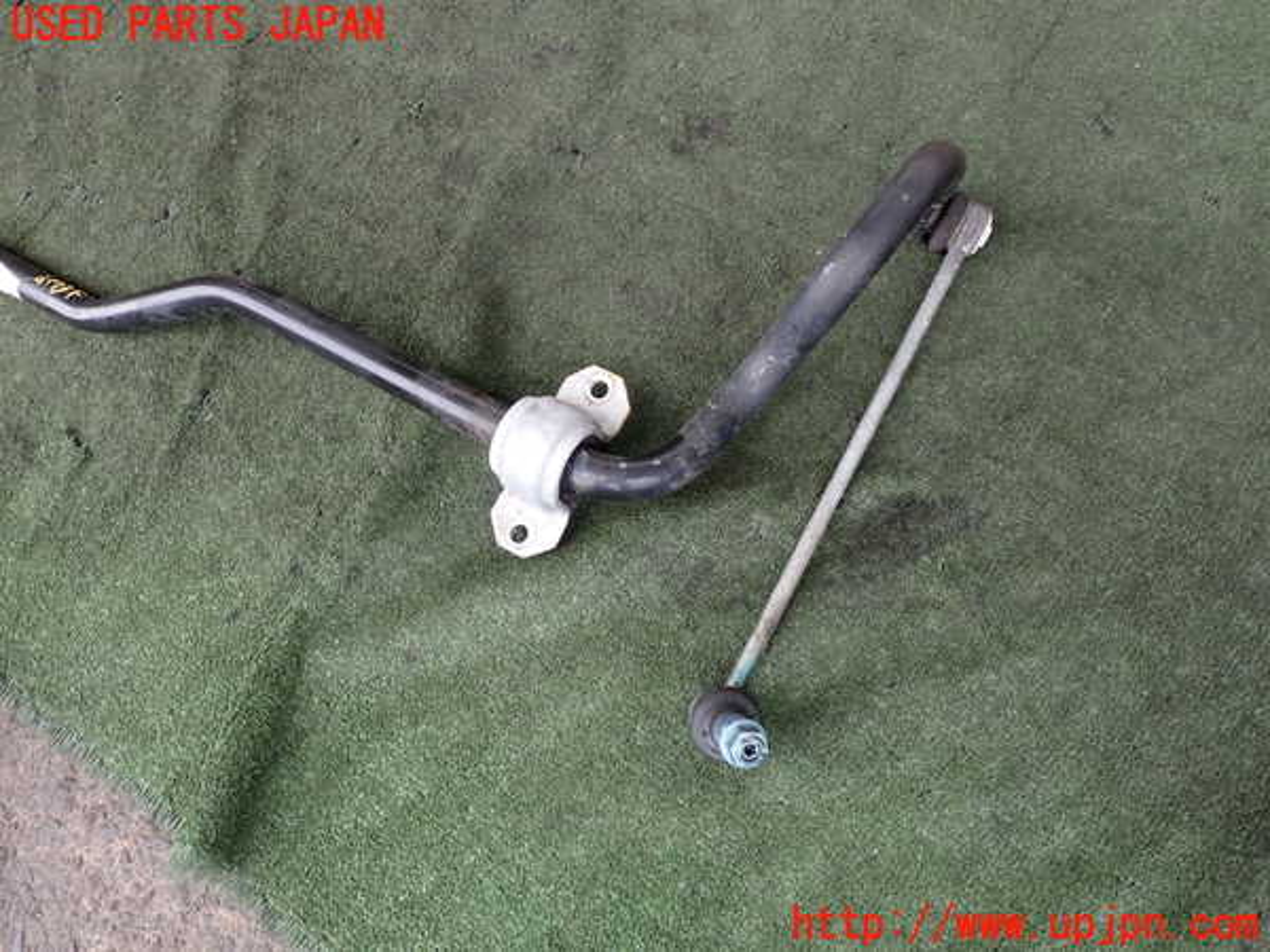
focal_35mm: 25
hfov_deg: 69.4
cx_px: 635
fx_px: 917
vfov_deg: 54.9
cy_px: 476
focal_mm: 4.5
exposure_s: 1/125
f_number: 2.8
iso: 100
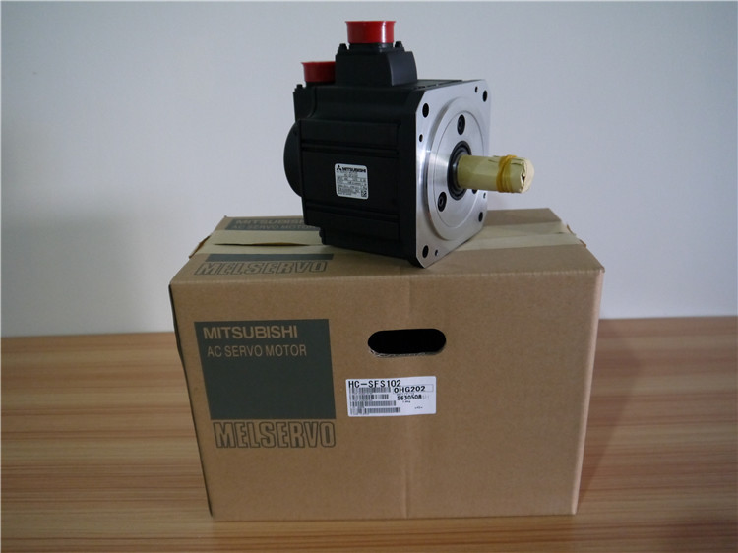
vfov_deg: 49.7
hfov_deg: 63.5
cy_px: 276
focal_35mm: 28
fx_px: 597
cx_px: 369
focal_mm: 14
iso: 1000
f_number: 3.5
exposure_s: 1/60
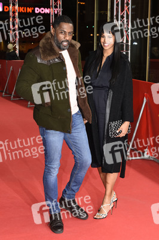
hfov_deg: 20.1
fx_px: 448
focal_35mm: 68
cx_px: 80
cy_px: 120
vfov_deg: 29.9
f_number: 5.6
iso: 1000
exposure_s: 1/100
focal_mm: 45
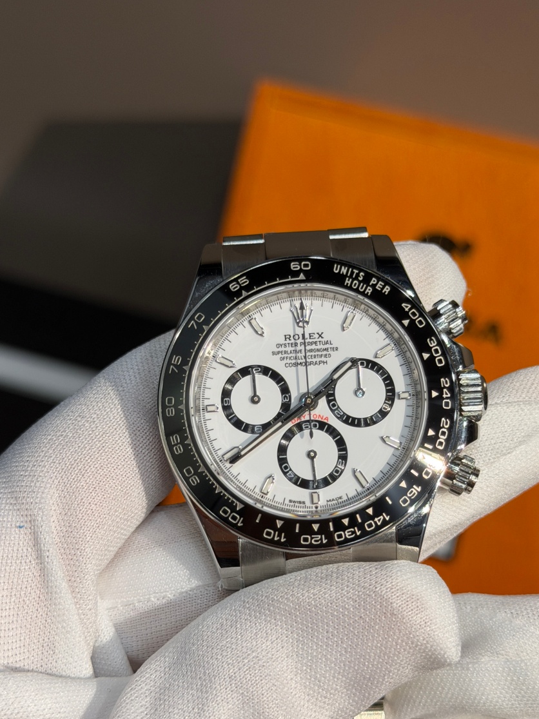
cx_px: 317
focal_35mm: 62
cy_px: 419
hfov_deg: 23.6
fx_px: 1287
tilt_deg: -45.5
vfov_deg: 31.1
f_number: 1.78
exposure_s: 1/191
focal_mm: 6.76
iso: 50
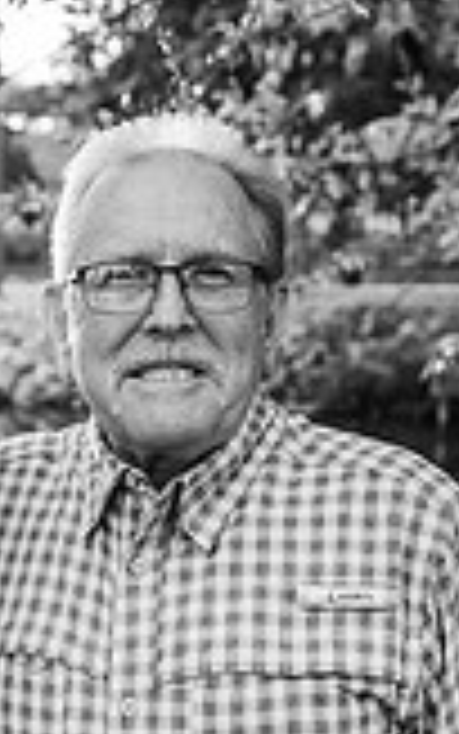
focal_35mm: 87
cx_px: 76
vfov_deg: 23.3
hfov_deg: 14.9
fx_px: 1740
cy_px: 637
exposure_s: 1/200
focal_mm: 24
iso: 320
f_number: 3.2
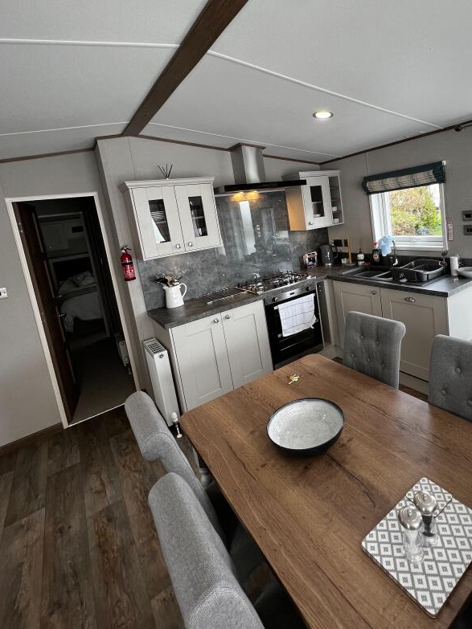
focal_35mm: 17
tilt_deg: -7.6
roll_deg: +6.6
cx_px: 305
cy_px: 251
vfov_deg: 89.9
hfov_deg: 73.0
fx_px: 309
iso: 64
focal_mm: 1.57
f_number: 1.8
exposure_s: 1/118
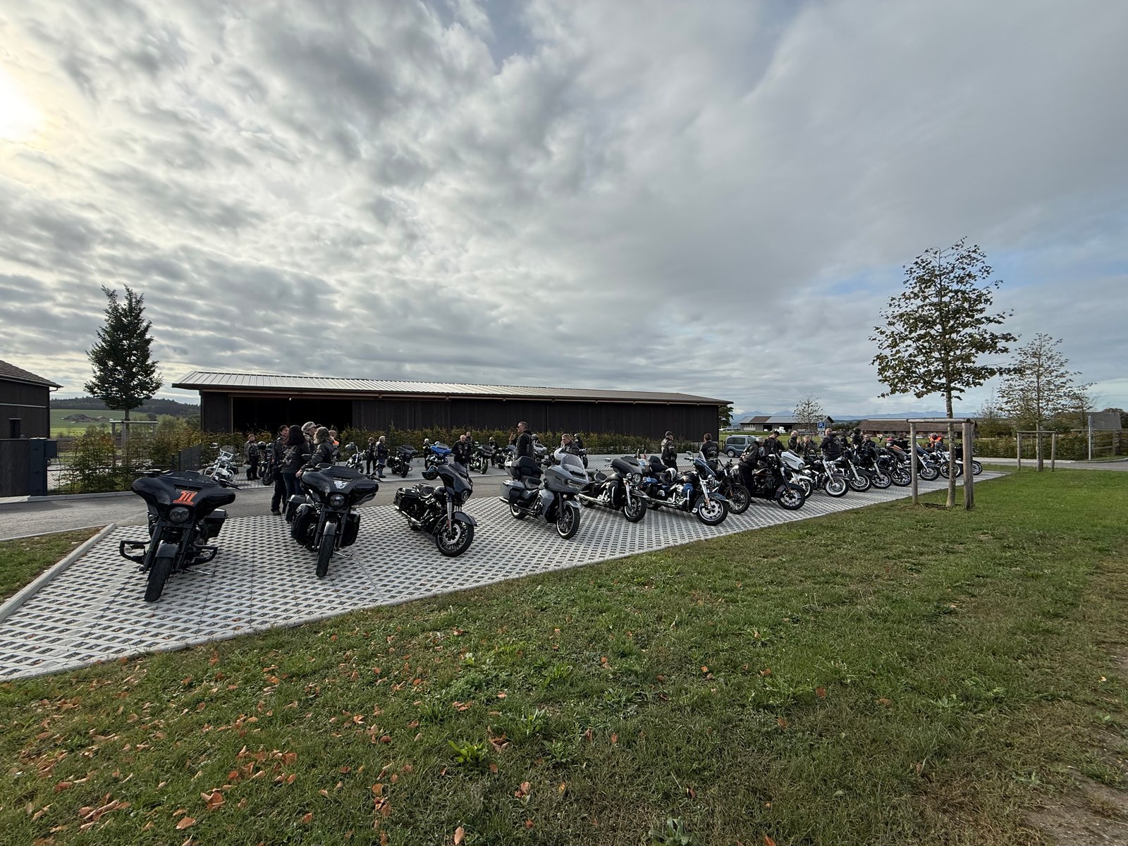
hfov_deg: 102.1
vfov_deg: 85.7
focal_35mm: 14
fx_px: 456
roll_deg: +0.4
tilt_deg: -0.8
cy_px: 423
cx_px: 564
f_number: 2.2
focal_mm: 2.22
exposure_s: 1/1961
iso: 50
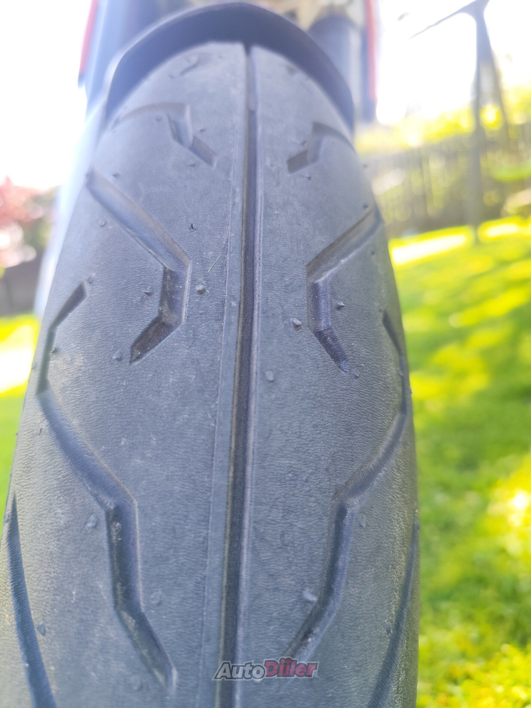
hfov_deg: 58.9
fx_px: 470
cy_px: 354
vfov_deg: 73.9
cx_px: 266
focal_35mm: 23
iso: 100
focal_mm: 6.14
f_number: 1.65
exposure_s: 1/100
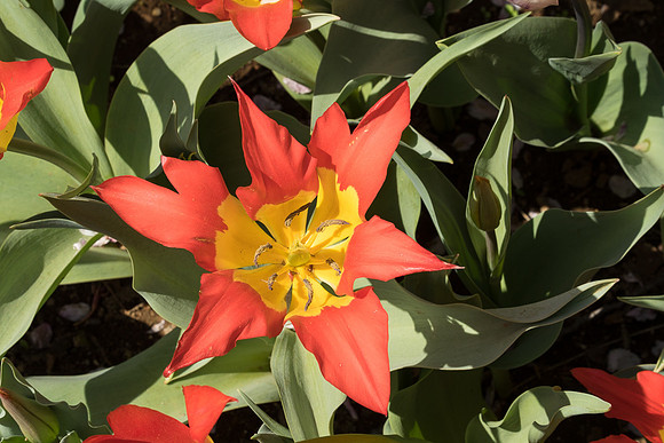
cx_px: 332
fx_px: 2712
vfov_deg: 9.3
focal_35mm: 147
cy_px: 222
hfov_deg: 14.0
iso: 400
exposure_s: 1/125
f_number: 22
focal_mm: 147
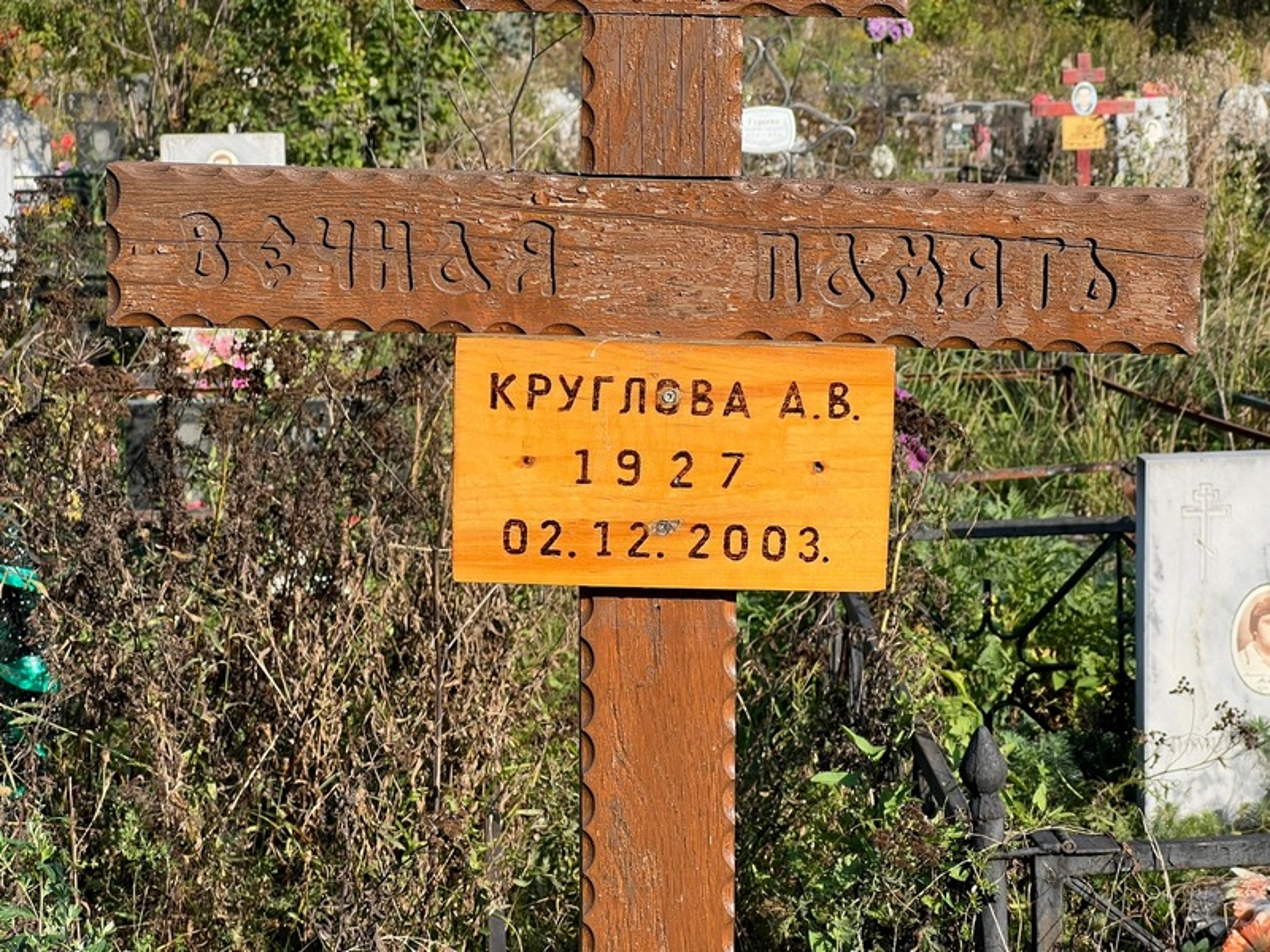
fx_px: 2825
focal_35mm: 77
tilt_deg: -9.4
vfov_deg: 19.1
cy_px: 476
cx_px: 635
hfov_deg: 25.3
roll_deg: +1.7
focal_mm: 9
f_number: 2.8
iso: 32
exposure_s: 1/333
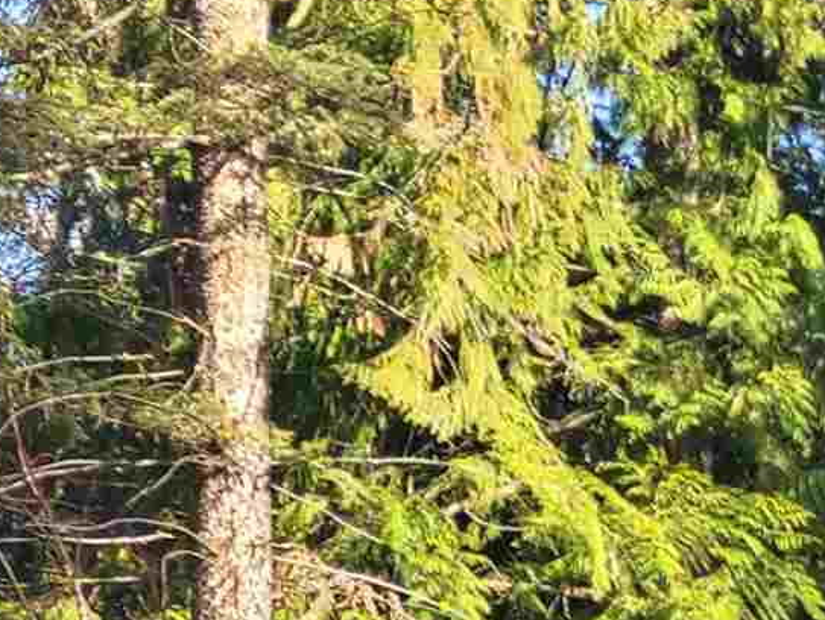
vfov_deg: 9.4
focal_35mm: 147
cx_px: 2311
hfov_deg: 10.4
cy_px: 1266
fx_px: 3506
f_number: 1.8
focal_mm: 5.4
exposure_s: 1/292
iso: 40
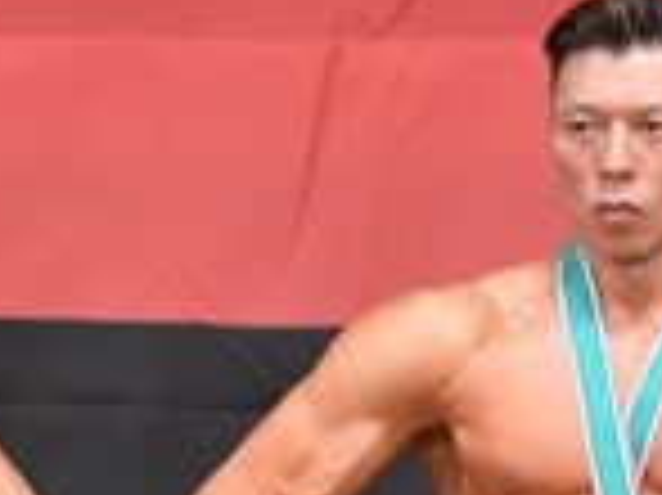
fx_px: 19605
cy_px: 810
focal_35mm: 1026
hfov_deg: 1.9
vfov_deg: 1.4
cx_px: 808
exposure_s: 1/400
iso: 6400
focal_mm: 135
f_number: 5.6
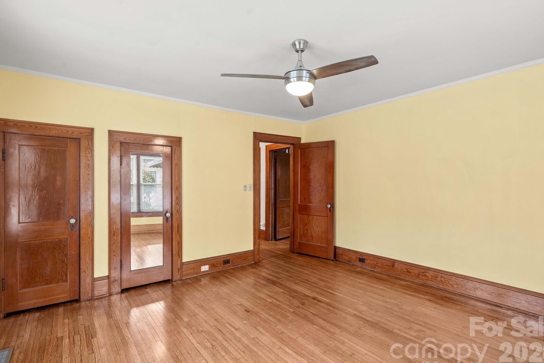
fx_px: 257
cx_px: 271
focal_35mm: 17
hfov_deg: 93.3
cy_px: 180
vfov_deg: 70.4
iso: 100
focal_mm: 16
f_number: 8
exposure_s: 1/1.67
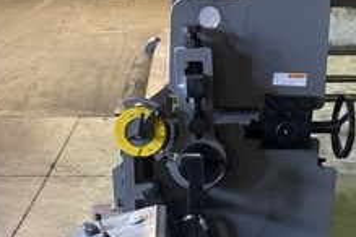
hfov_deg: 35.0
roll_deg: -1.1
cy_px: 207
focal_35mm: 57
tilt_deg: -24.6
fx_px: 564
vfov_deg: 23.2
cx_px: 203
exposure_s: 1/60
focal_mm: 6.76
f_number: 1.78
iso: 500
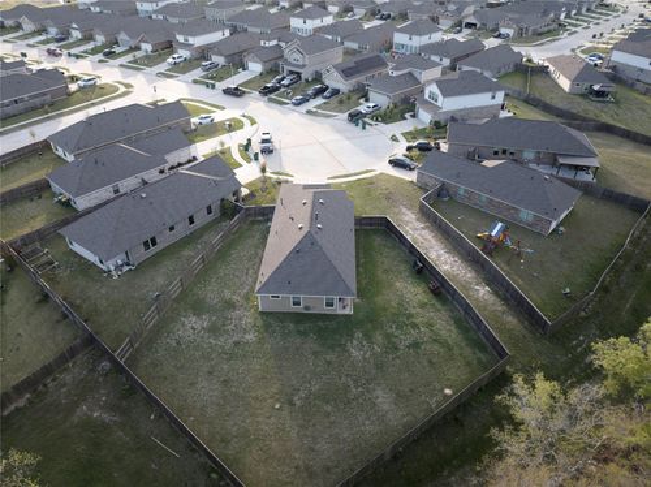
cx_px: 326
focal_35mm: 24
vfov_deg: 56.7
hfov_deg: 71.6
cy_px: 244
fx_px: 451
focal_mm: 12.29
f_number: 2.8
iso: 120
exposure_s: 1/25
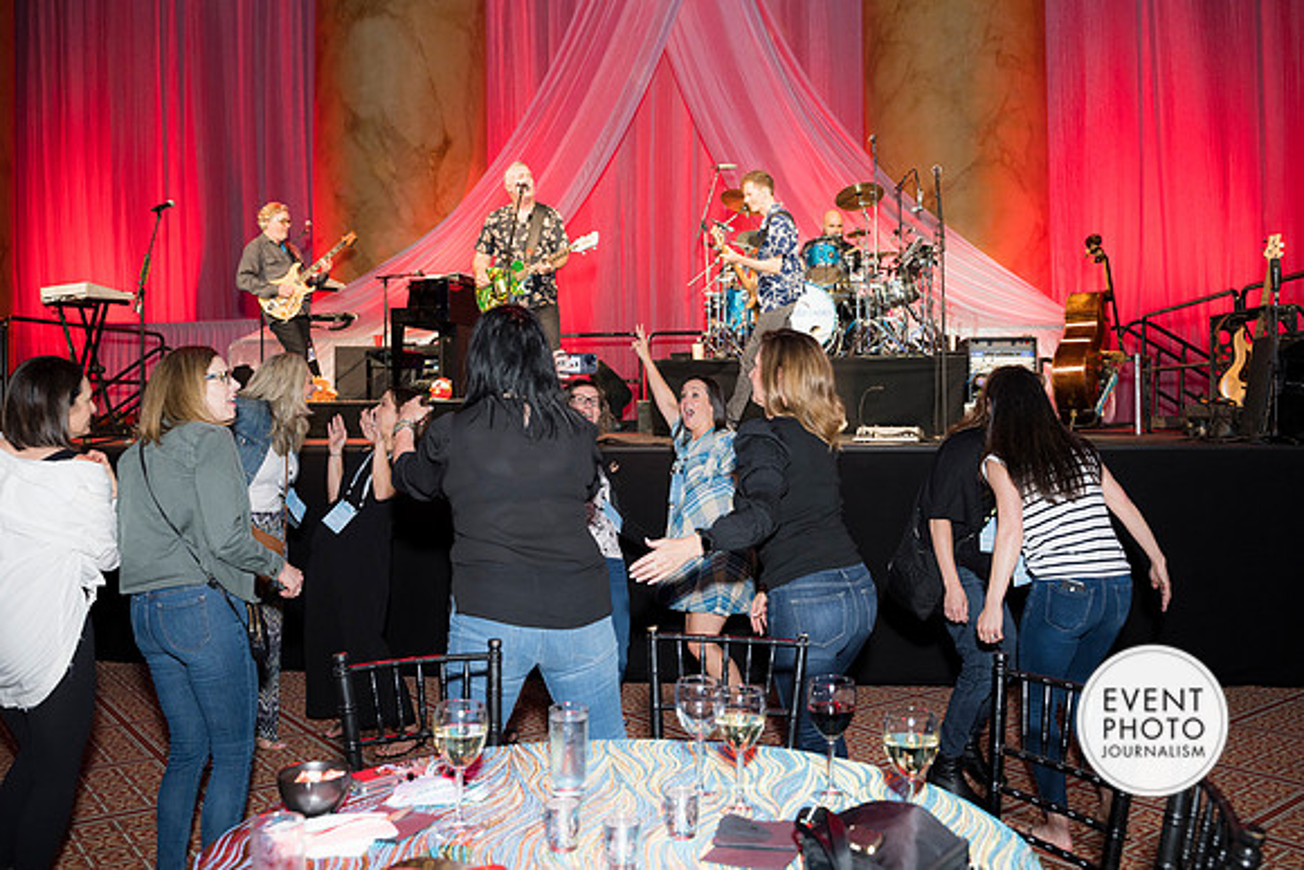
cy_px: 419
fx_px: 1085
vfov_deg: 43.7
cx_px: 677
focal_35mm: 30
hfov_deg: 62.0
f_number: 4
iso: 800
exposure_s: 1/100
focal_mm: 28
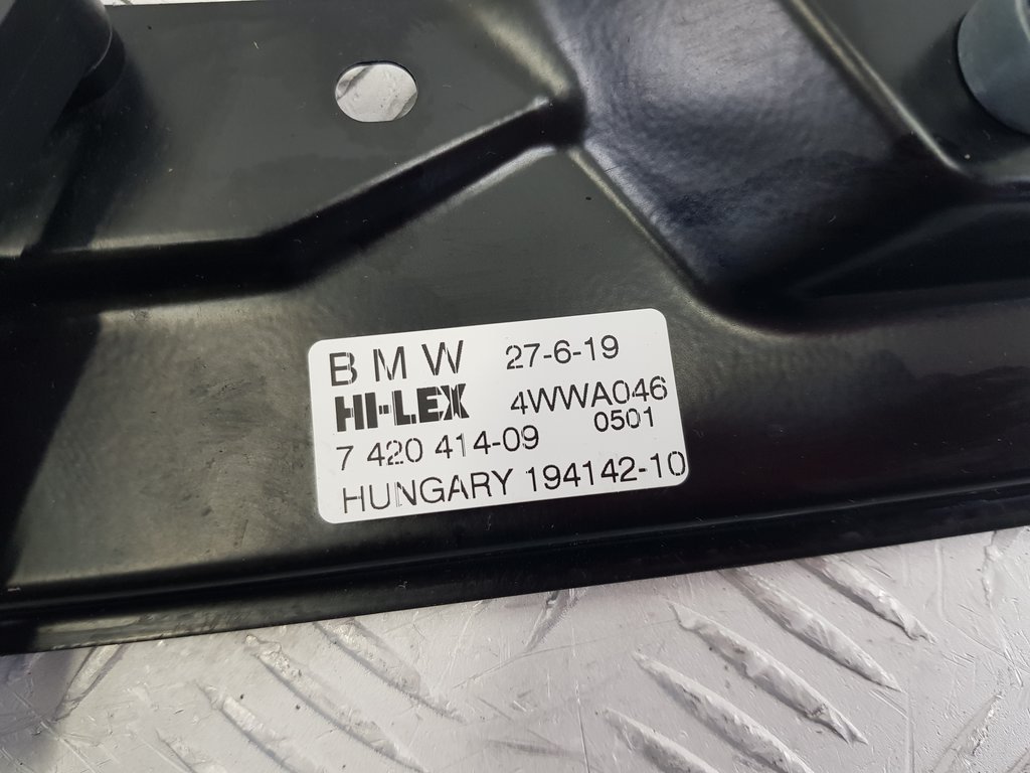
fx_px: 774
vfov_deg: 53.1
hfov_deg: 67.3
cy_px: 386
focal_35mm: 26
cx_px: 515
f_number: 1.7
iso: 125
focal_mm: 4.2
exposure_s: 1/100
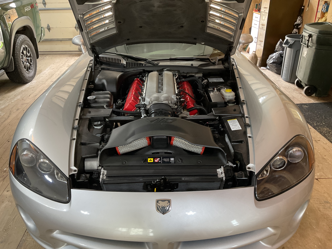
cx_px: 166
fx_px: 278
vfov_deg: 48.2
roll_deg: -0.9
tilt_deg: -27.6
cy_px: 124
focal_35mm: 29
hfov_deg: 61.7
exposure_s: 1/60
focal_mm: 3
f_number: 1.8
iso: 125
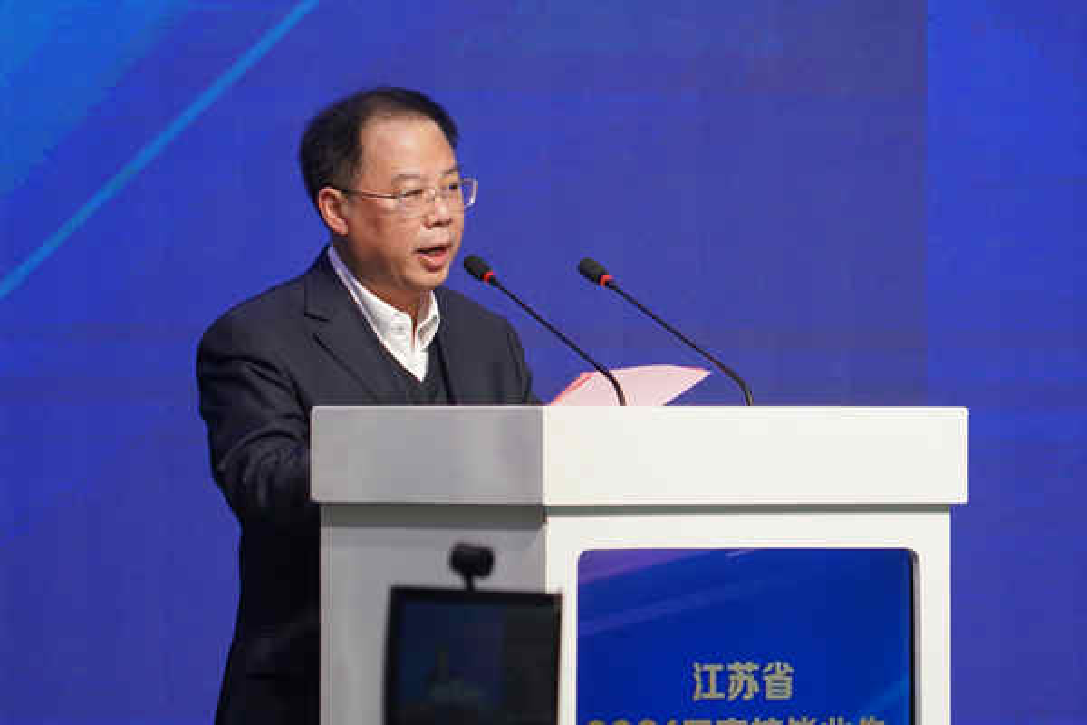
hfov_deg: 8.6
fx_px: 7246
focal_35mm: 240
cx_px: 544
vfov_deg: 5.7
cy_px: 362
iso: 1600
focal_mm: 240
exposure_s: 1/250
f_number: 6.3
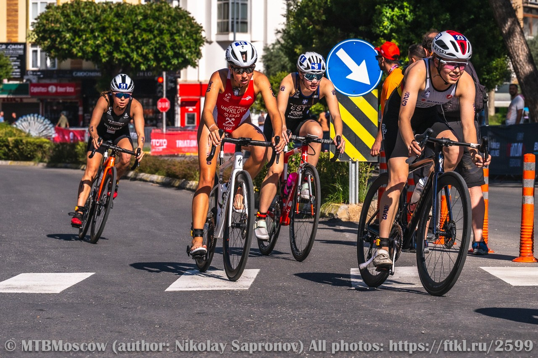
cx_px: 269
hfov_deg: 13.2
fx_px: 2331
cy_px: 179
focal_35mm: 156
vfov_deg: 8.8
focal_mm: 104
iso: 320
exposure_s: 1/2500
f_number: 7.1
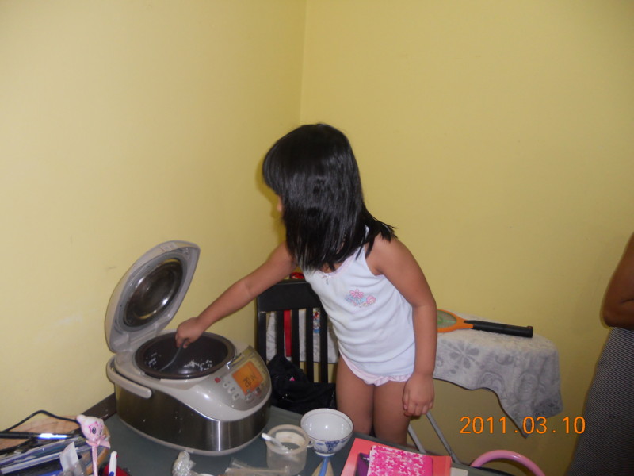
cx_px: 317
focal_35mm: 27
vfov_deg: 51.4
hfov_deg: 65.3
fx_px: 495
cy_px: 238
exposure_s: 1/25
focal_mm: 4.9
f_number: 3.2
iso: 200
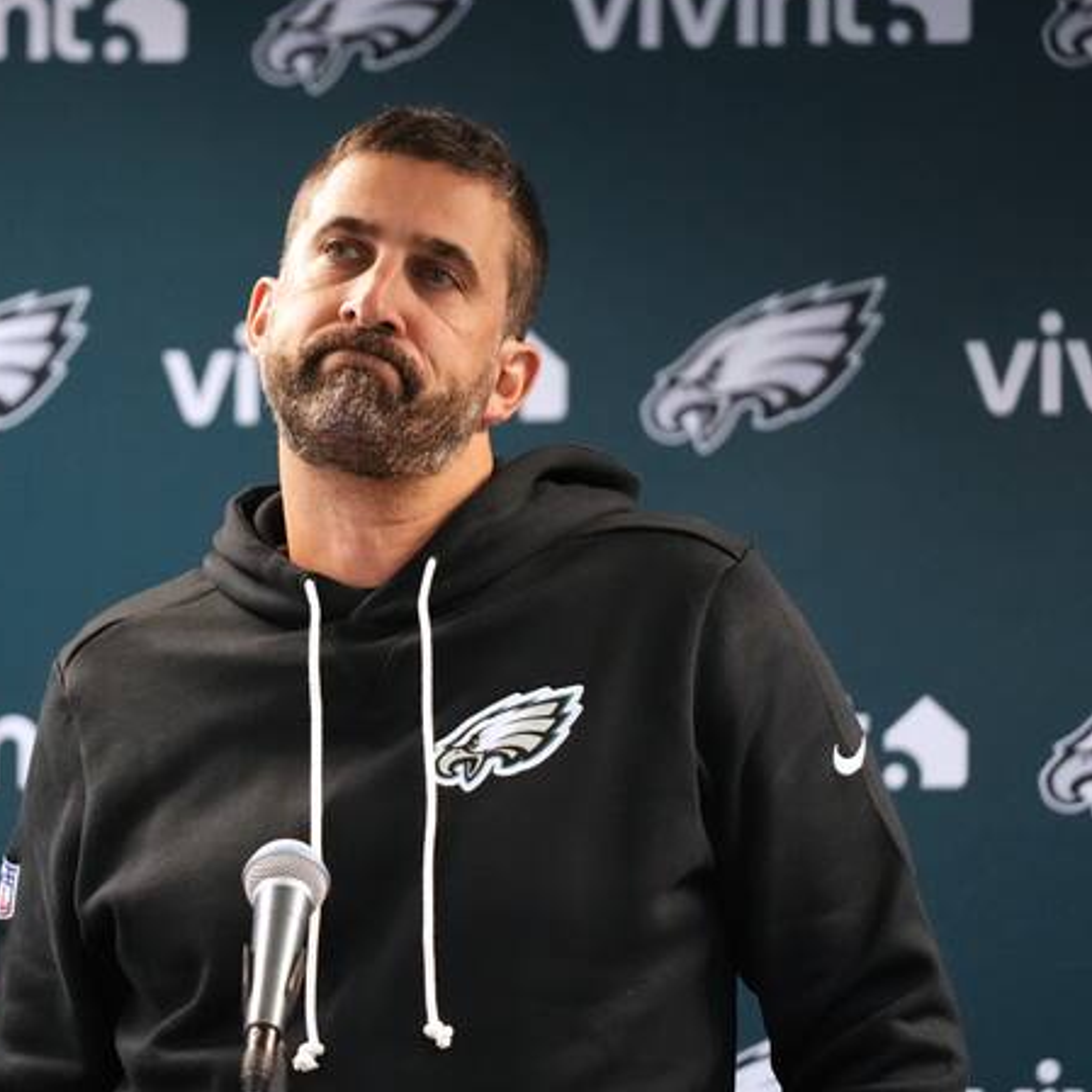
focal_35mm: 265
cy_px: 534
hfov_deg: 6.6
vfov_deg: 6.6
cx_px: 389
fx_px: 9458
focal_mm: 200
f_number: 4
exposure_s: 1/200
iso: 6400
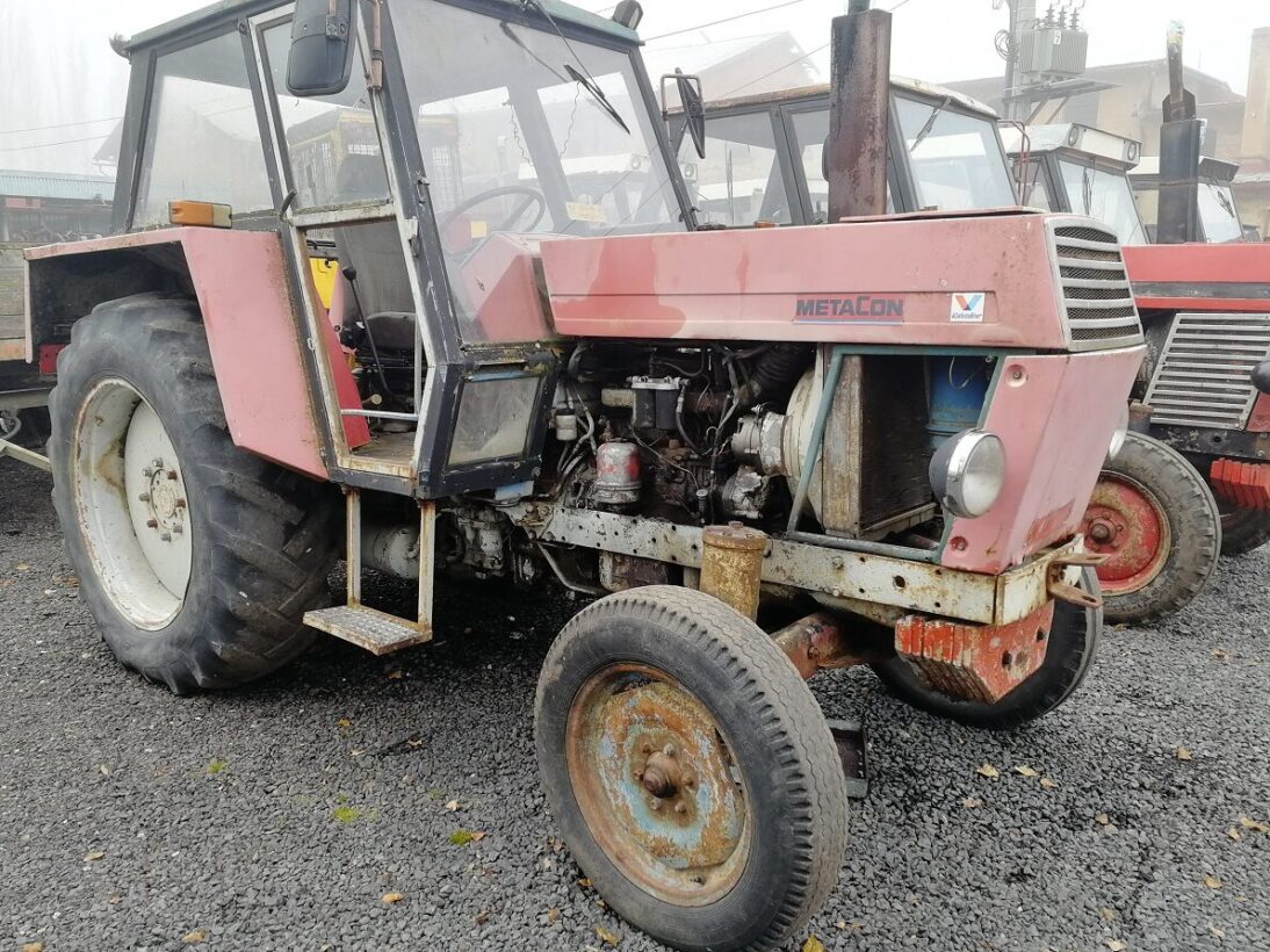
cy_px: 476
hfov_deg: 65.3
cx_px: 635
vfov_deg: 51.3
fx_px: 990
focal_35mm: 27
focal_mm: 3.95
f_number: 2.2
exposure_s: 1/100
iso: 64
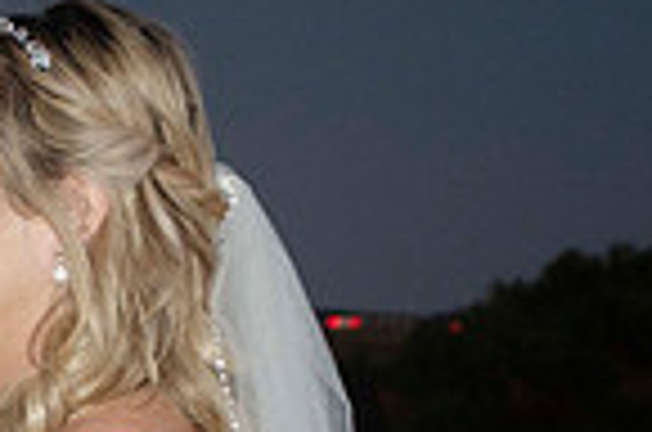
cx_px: -549
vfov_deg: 4.5
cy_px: 522
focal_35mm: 300
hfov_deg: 6.7
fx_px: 5421
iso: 800
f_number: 5.6
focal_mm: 50
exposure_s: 1/50
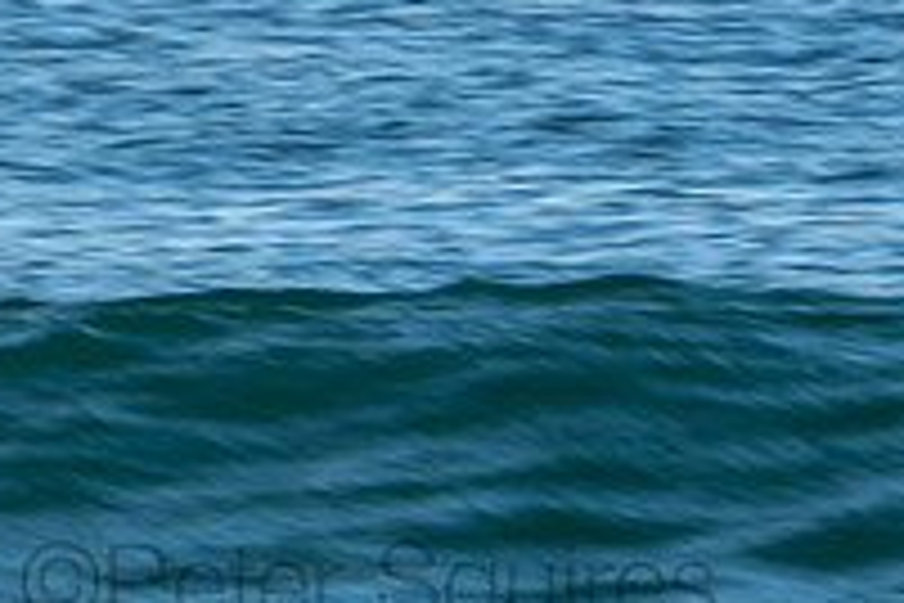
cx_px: 369
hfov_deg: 1.0
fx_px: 54412
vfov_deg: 0.6
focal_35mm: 2167
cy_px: -164
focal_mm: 500
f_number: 20
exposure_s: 1/25
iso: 100
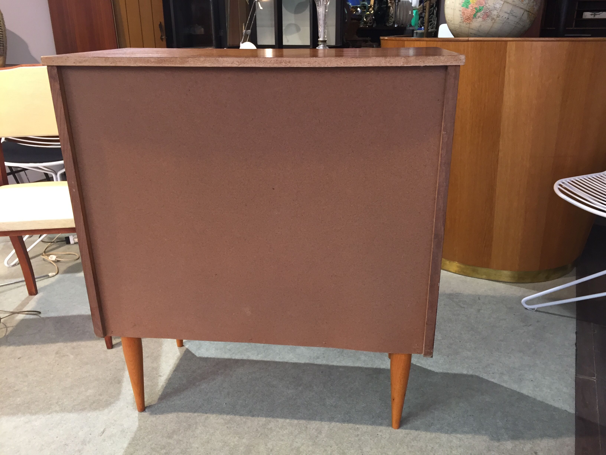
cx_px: 303
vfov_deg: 48.2
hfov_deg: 61.7
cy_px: 228
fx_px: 508
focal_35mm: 29
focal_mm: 4.15
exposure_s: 1/33
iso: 125
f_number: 2.2
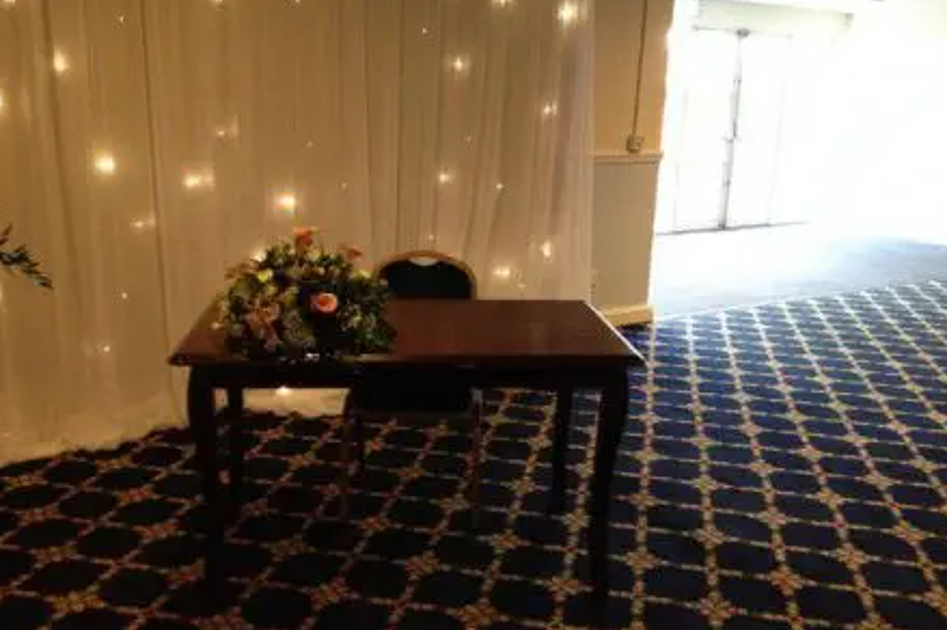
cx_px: 472
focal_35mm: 37
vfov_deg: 35.9
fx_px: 973
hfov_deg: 51.9
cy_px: 337
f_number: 2.4
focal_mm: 4.28
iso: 320
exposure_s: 1/20
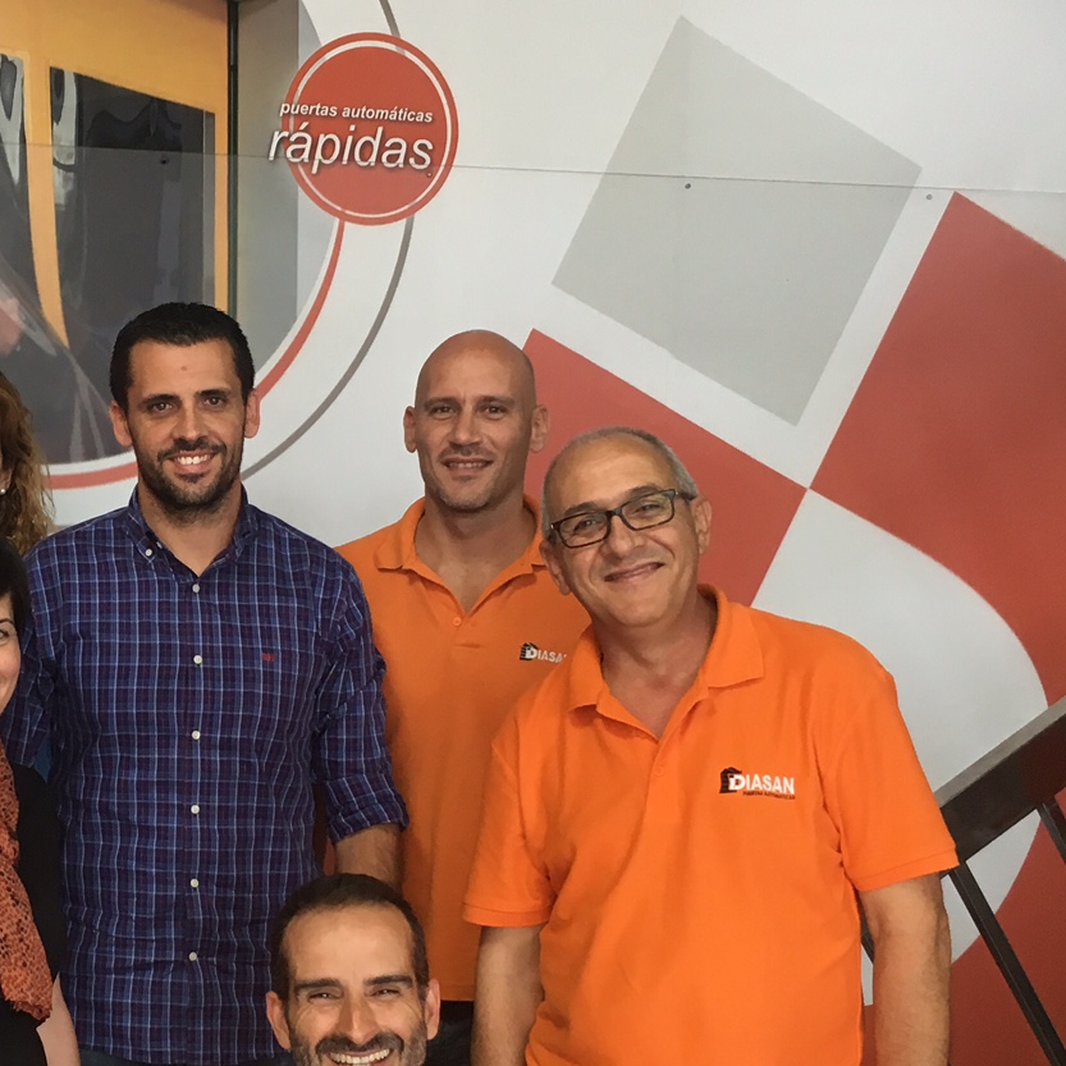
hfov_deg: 26.8
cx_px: 102
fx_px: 2160
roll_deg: -1.6
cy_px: 656
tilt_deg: -5.3
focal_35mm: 62
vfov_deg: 27.6
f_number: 2.2
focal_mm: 4.15
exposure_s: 1/33
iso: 80
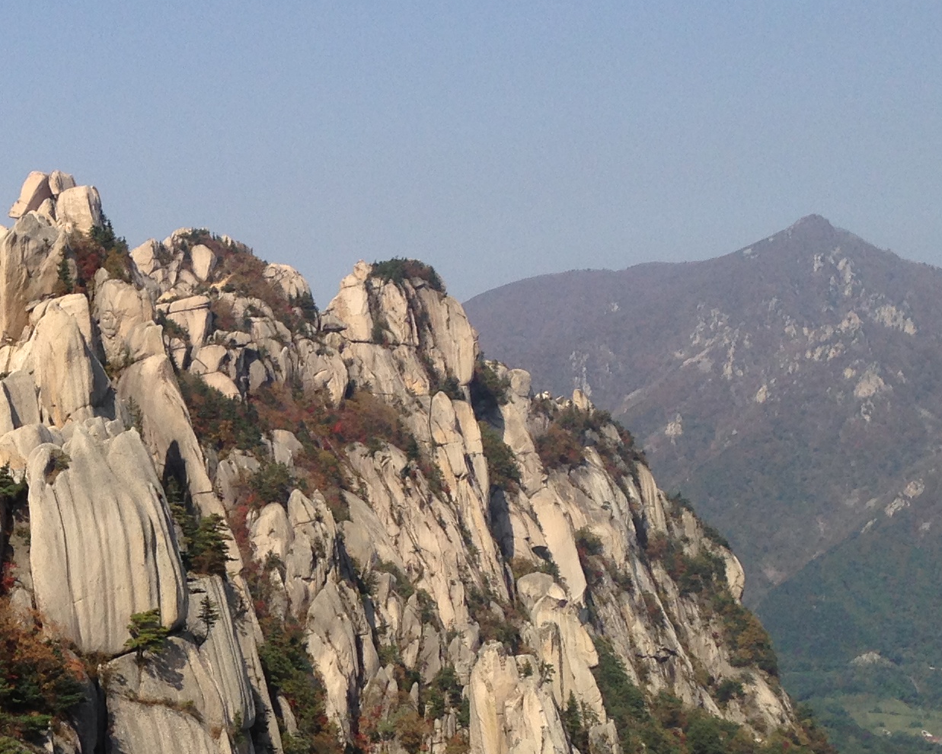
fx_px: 2370
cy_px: 531
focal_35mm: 85
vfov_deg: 18.0
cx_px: -37
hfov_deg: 21.6
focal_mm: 4.12
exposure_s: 1/1808
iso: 50
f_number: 2.4
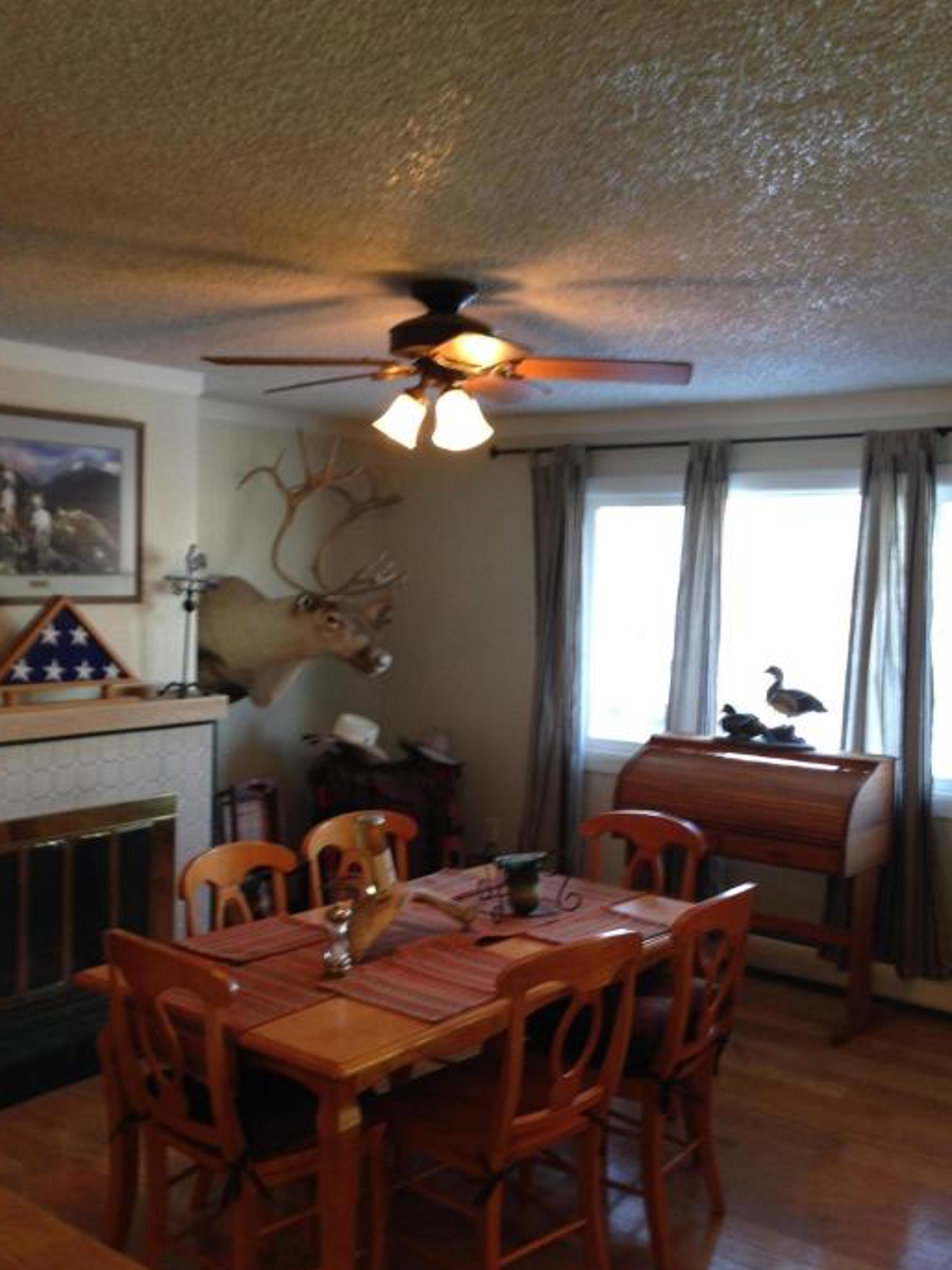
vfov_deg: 50.1
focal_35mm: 37
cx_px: 422
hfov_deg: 38.6
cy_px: 699
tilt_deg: -4.7
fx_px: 1356
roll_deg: -1.1
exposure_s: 1/20
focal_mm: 4.12
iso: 64
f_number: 2.4
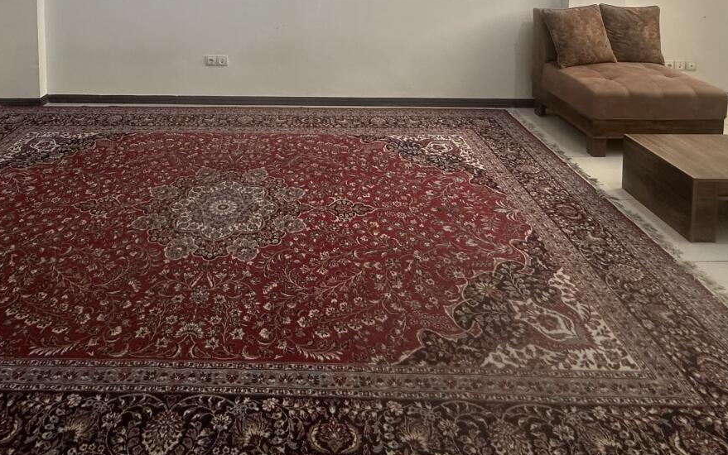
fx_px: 536
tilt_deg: -4.7
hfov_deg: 67.5
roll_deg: +0.6
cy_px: -37
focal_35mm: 27
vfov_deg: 38.6
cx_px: 282
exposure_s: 1/99
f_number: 2.2
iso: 200
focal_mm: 2.22
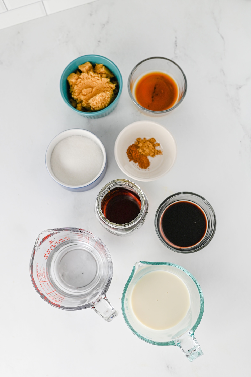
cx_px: 126
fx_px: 524
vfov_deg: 39.6
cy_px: 188
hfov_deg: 27.0
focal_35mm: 50
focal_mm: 50
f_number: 4.5
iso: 250
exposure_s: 1/100
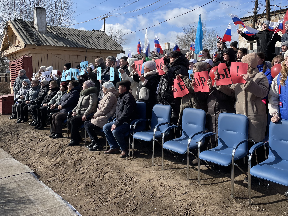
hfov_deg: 55.3
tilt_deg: +0.9
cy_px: 88
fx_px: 275
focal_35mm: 33
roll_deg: +0.8
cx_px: 151
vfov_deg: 42.8
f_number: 1.6
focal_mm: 4.2
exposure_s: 1/3125
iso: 32
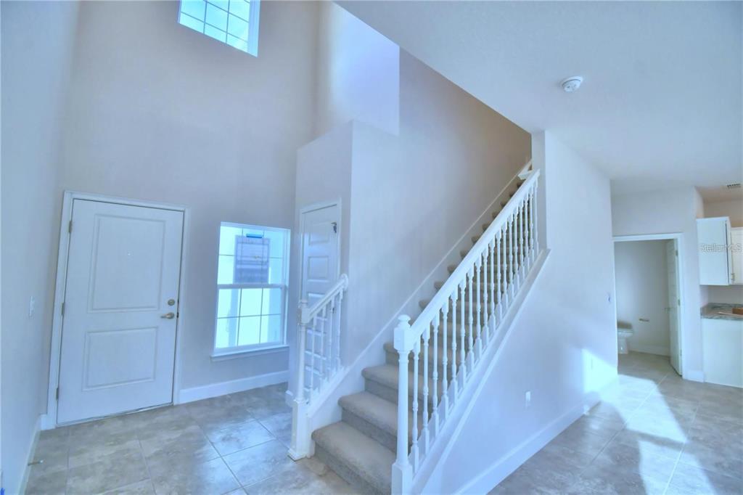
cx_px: 372
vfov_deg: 77.3
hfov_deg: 100.4
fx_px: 309
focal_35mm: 15
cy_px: 248
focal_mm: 10
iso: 320
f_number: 4.5
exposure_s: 1/125
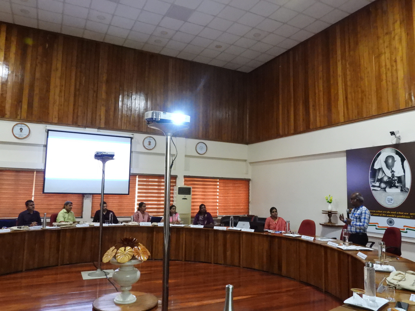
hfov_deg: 63.4
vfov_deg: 49.7
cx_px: 208
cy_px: 156
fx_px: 336
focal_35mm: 28
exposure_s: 1/30
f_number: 2.8
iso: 1600
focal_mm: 5
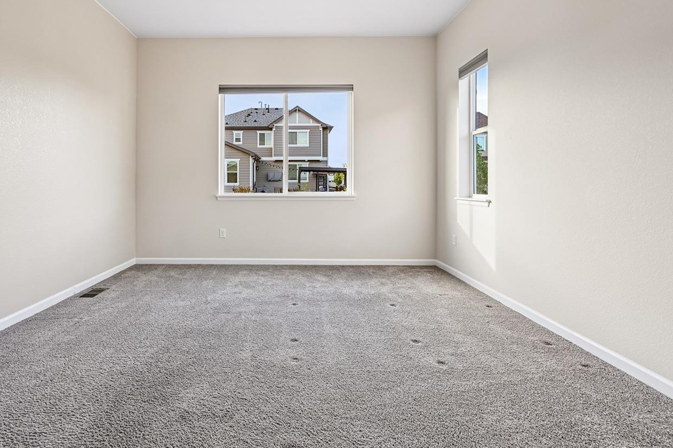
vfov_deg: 66.7
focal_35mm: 18
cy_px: 178
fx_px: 336
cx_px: 286
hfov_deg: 89.4
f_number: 8
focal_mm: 14
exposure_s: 1/15
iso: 100
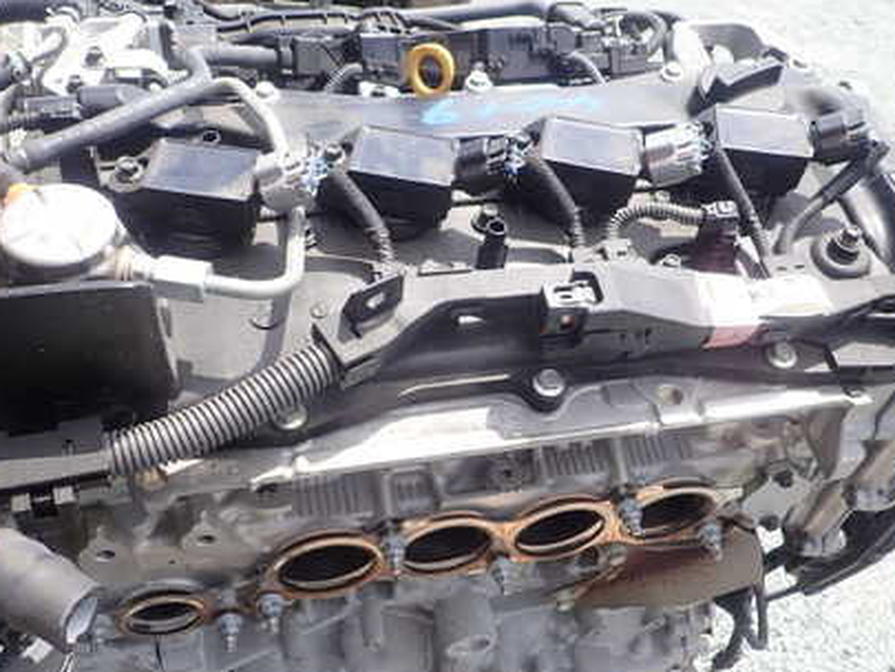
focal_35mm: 37
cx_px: 460
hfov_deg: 50.1
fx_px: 957
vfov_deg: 38.4
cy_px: 424
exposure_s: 1/400
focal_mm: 4.5
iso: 100
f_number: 2.8
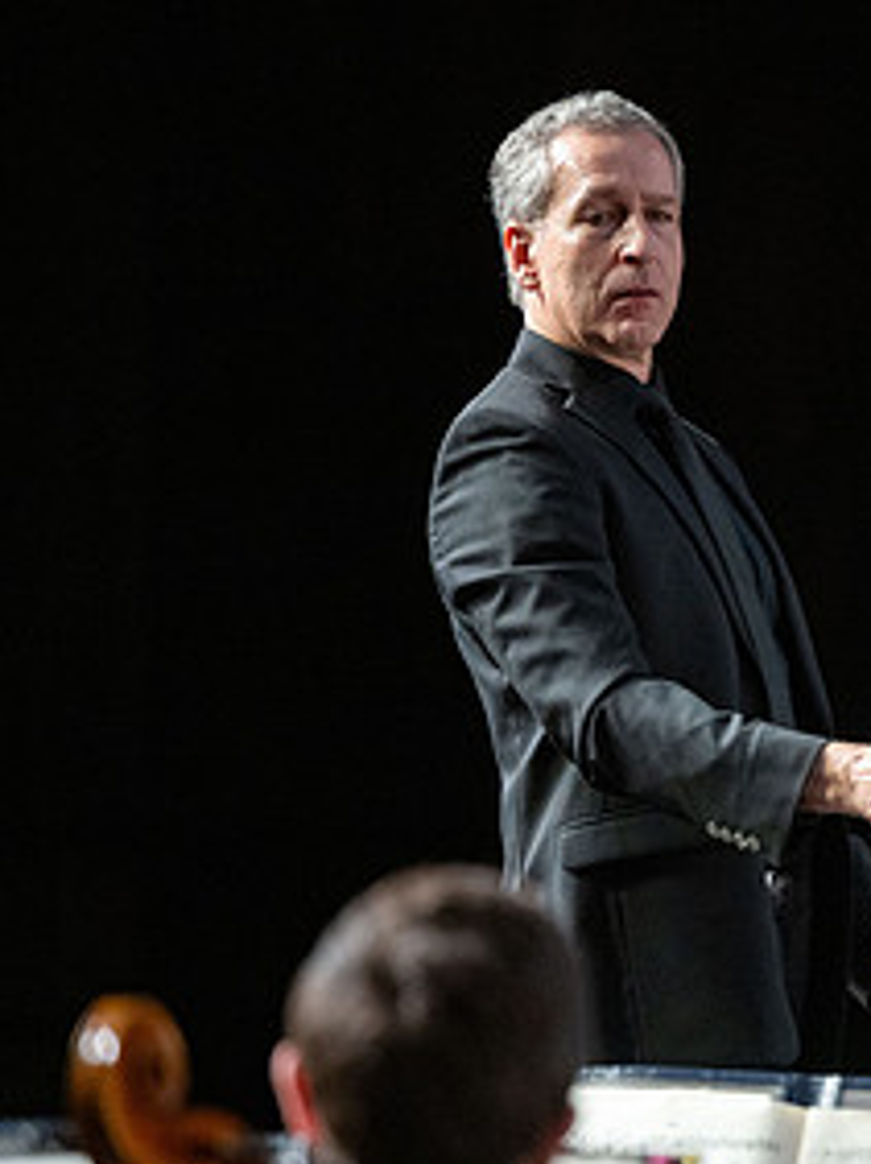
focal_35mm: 297
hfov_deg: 5.0
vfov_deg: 6.7
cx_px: 999
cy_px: 733
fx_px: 9979
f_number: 2.8
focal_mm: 150
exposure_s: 1/400
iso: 3200
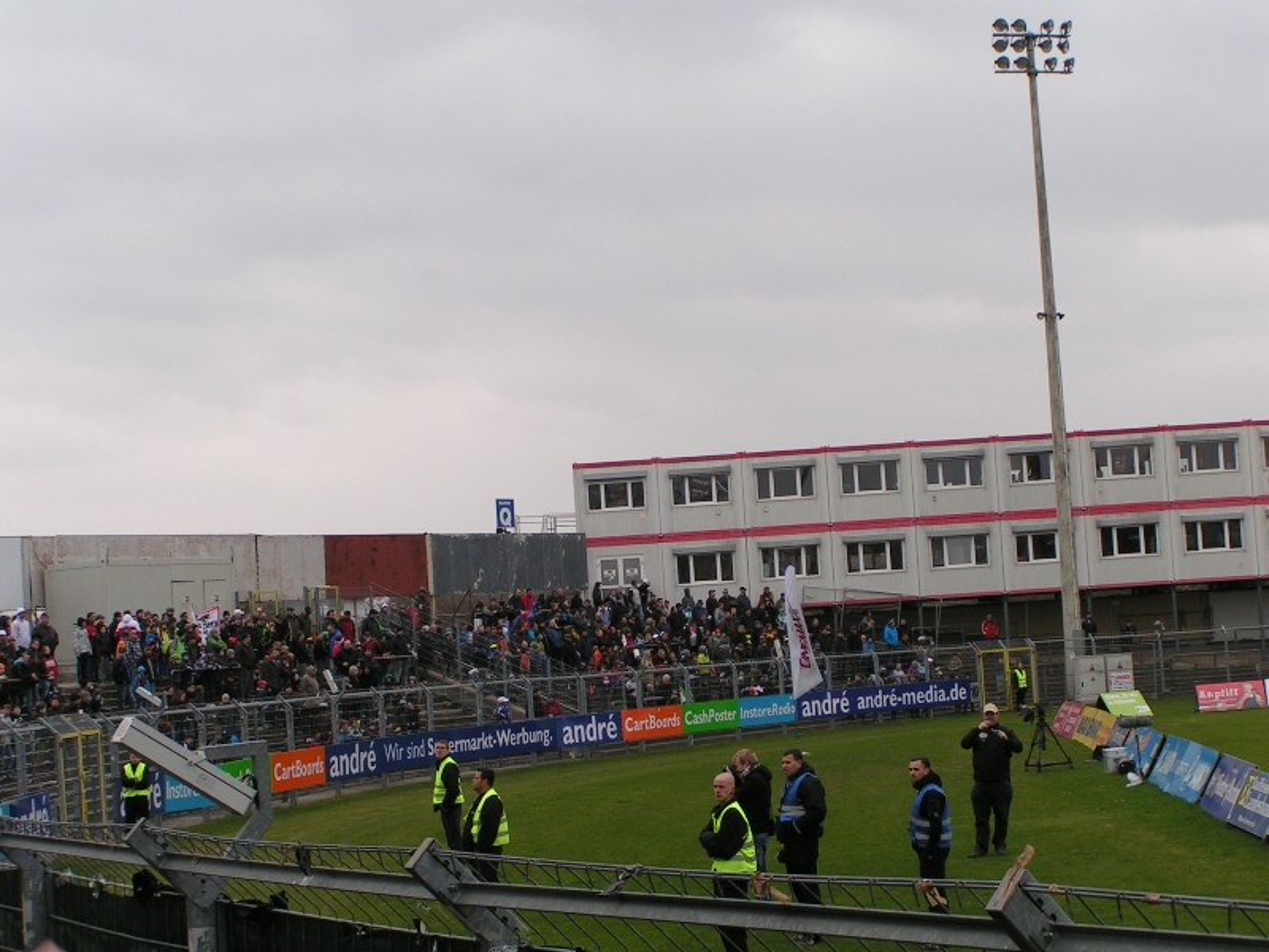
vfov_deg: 20.4
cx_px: 634
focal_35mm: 72
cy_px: 476
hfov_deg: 27.0
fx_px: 2639
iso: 50
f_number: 5
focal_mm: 11
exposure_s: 1/160
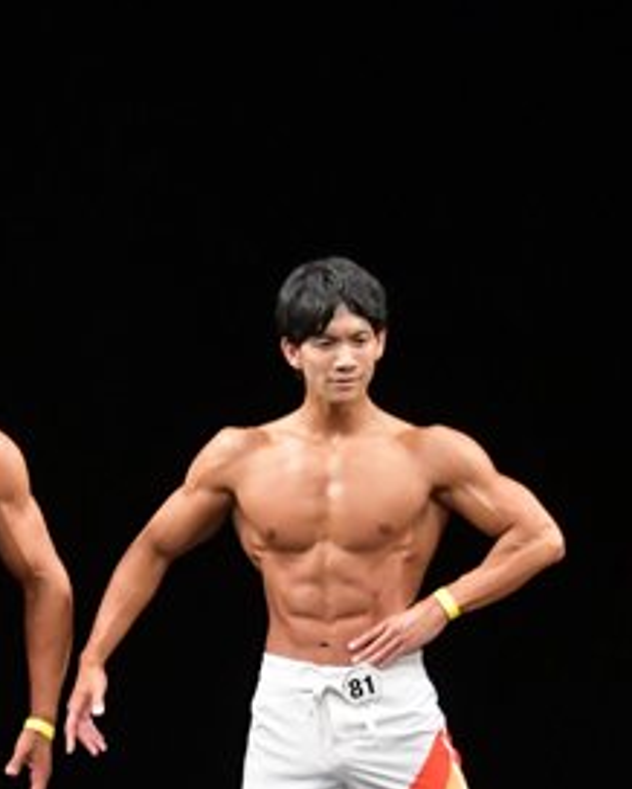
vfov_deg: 3.6
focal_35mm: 539
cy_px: 734
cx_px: -280
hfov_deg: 2.9
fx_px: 12588
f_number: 5.6
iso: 3200
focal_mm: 135
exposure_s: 1/400
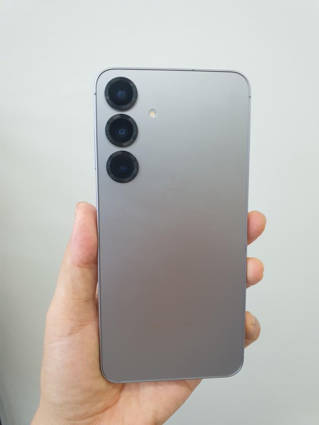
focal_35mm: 26
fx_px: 319
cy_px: 212
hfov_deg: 53.1
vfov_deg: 67.3
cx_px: 160
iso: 160
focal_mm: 4.3
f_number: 2.4
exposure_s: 1/60
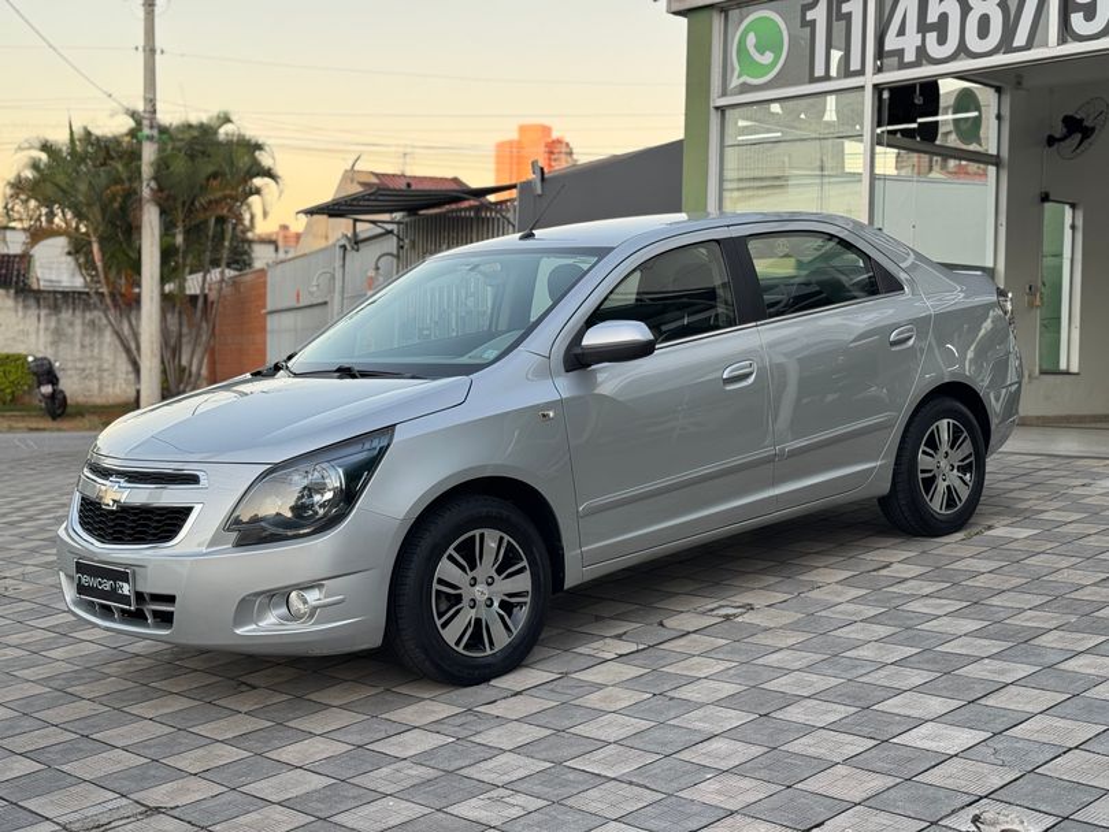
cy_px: 416
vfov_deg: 30.3
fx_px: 1538
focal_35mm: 48
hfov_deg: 39.6
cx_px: 554
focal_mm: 6.76
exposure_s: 1/116
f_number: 1.78
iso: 100
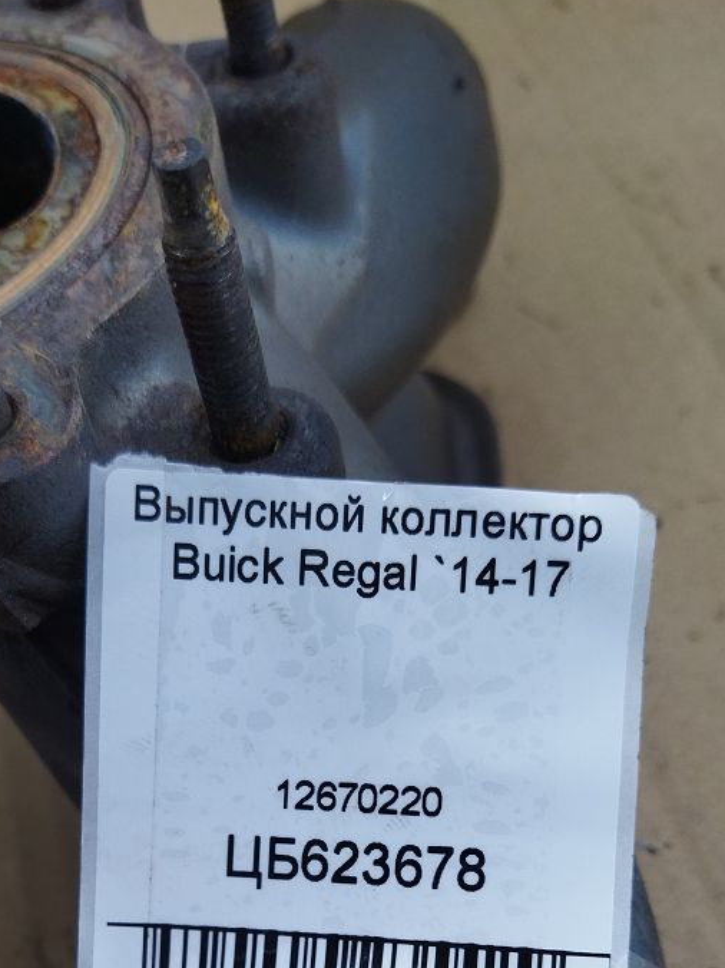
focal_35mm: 48
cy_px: 820
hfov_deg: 30.2
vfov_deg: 37.7
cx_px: 294
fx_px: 1341
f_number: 1.79
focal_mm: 4.71
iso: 100
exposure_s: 1/172
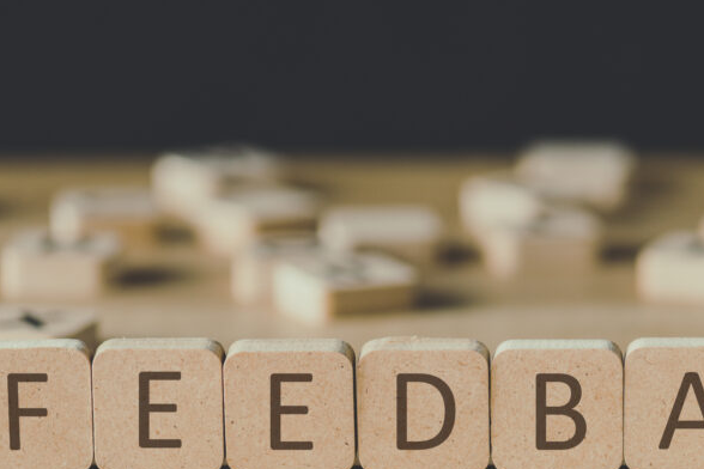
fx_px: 3578
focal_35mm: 183
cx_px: 487
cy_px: 328
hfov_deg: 11.2
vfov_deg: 7.5
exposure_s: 1/200
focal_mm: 105
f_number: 5
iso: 320
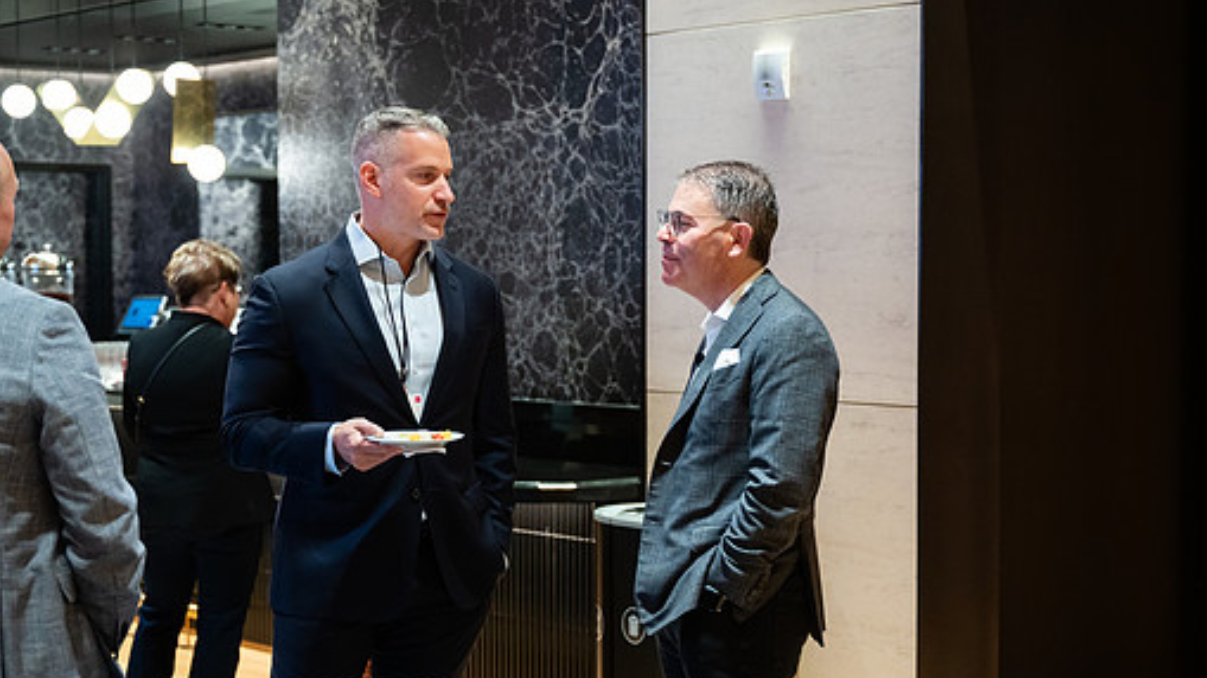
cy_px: 406
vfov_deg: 17.7
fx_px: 2176
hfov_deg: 31.0
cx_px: 605
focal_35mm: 68
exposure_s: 1/125
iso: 1600
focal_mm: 54
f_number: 3.2
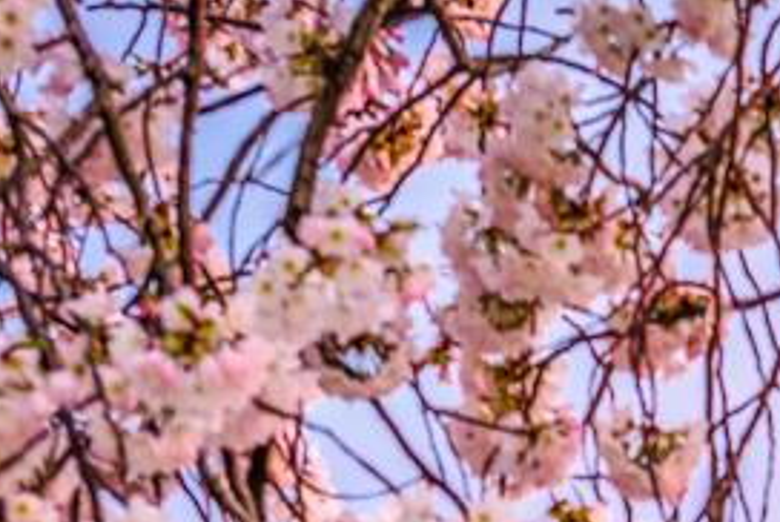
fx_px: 6116
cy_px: 1460
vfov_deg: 4.7
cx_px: 964
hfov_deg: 7.2
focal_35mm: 282
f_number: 8
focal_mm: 48
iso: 64
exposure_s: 1
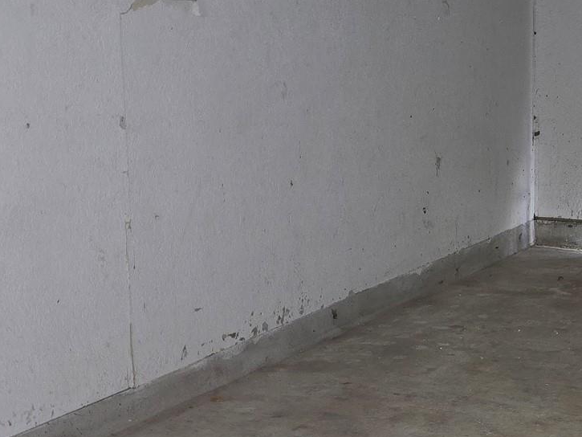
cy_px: 178
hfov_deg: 29.2
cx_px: 454
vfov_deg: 22.6
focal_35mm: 65
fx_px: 1093
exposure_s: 1/12
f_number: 1.7
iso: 200
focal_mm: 6.3
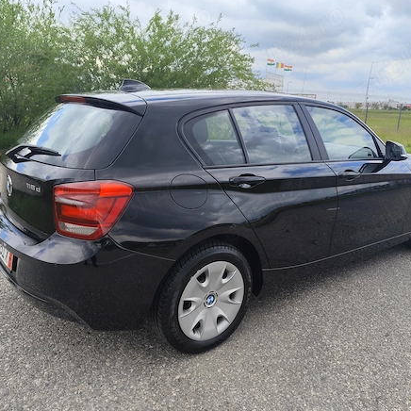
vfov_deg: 57.3
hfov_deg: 57.3
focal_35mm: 28
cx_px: 217
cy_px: 208
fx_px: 376
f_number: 1.65
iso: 50
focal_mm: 6.19
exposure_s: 1/603
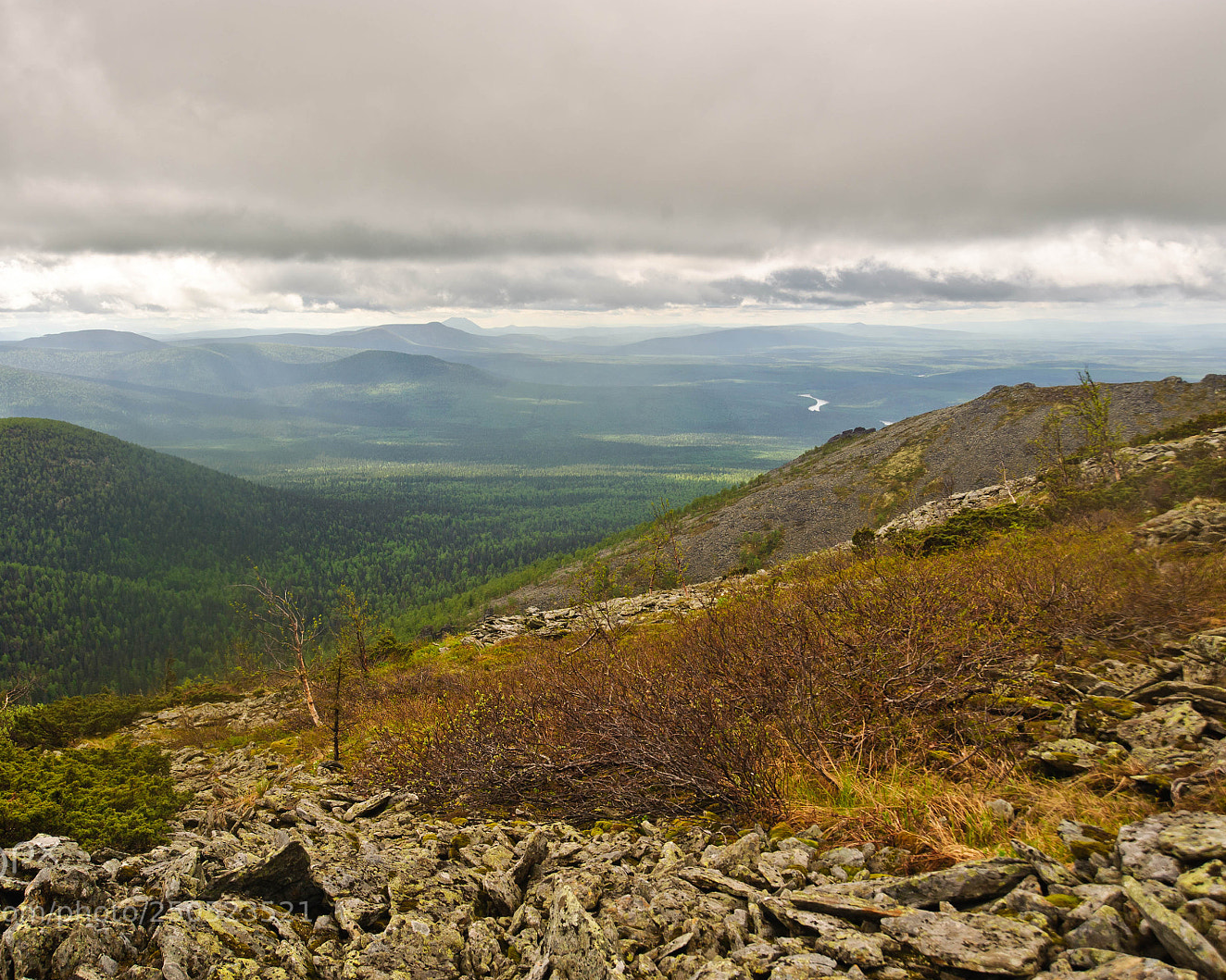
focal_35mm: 34
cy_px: 492
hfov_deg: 52.8
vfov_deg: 43.4
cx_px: 569
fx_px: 1234
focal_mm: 30
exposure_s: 1/500
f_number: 8
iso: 200
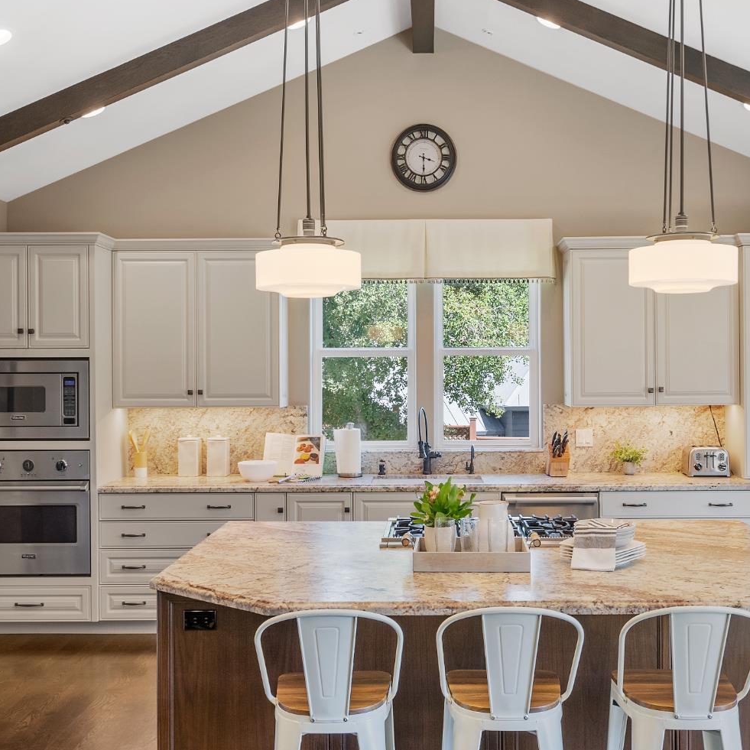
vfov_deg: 42.8
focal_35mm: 39
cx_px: 424
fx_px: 956
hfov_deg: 42.7
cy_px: 380
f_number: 8
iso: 500
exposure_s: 1/6
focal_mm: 30
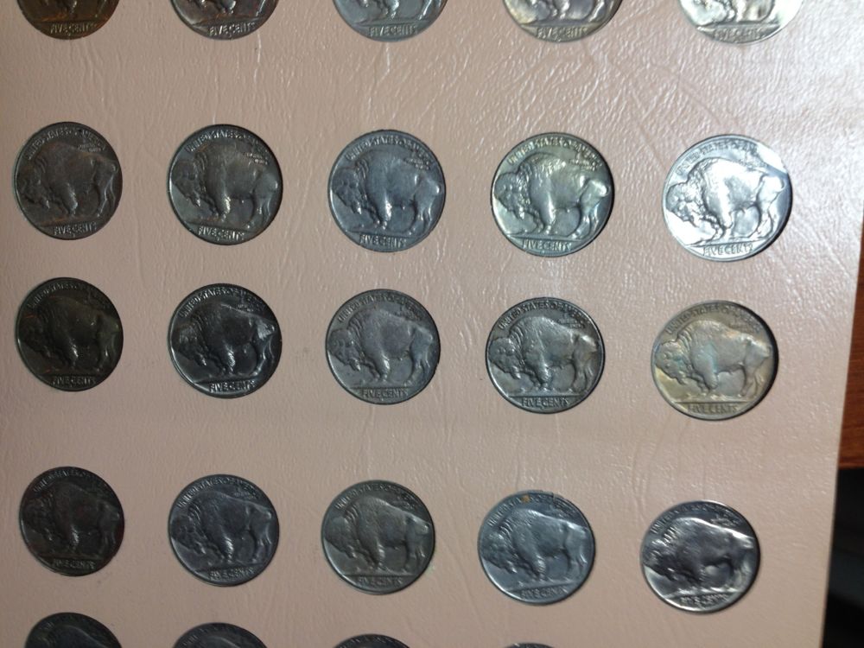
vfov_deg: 40.7
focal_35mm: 35
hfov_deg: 52.6
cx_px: 432
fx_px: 874
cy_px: 324
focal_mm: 4.28
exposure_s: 1/24
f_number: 2.4
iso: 50
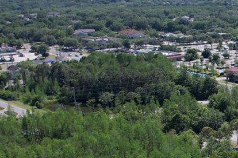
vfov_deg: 15.3
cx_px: 301
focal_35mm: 85
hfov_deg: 21.8
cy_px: 205
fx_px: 562
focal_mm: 8.38
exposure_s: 1/1600
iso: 100
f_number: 2.8
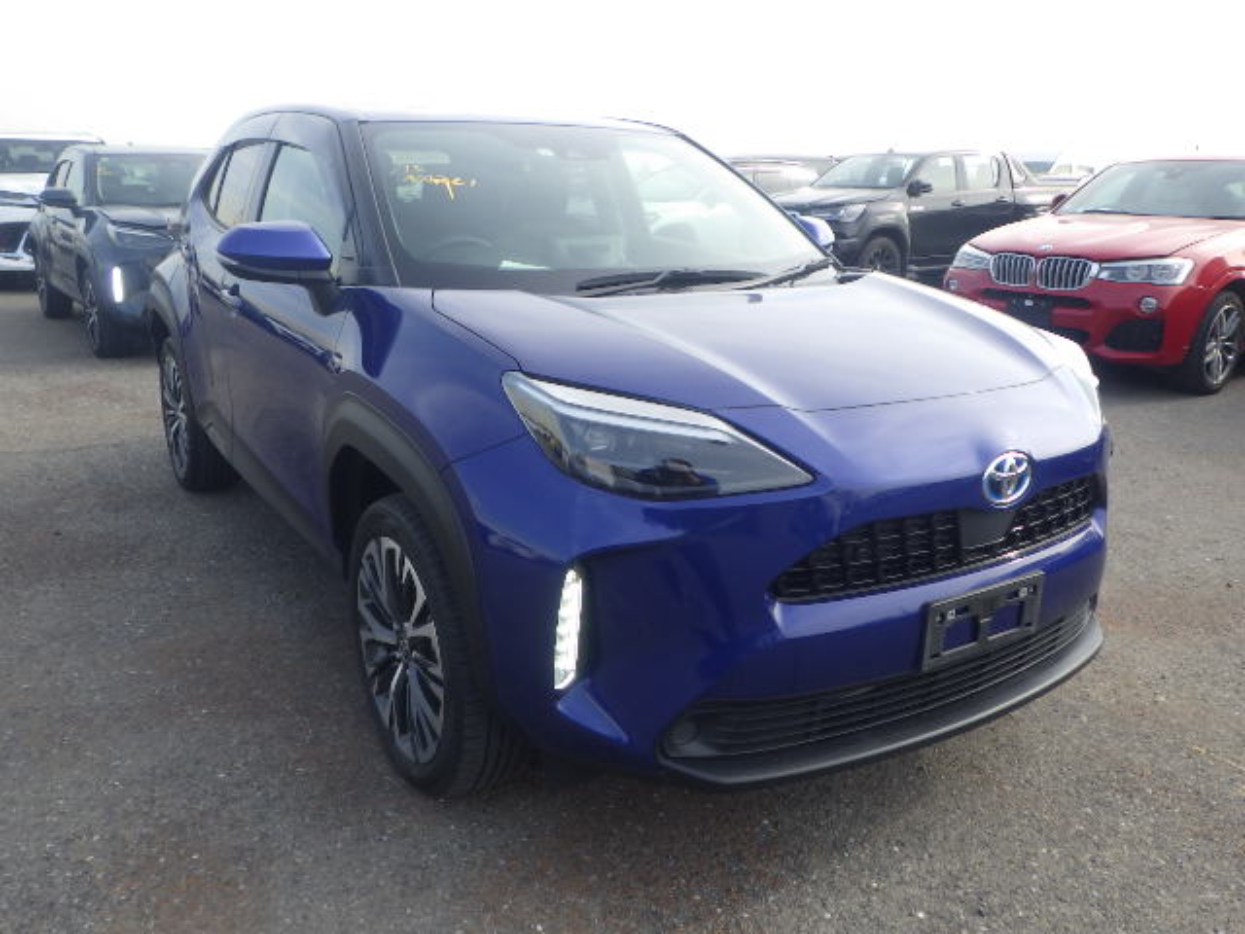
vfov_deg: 49.7
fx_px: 1007
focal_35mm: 28
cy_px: 467
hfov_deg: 63.4
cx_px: 622
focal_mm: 5
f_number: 4.2
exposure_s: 1/320
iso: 125
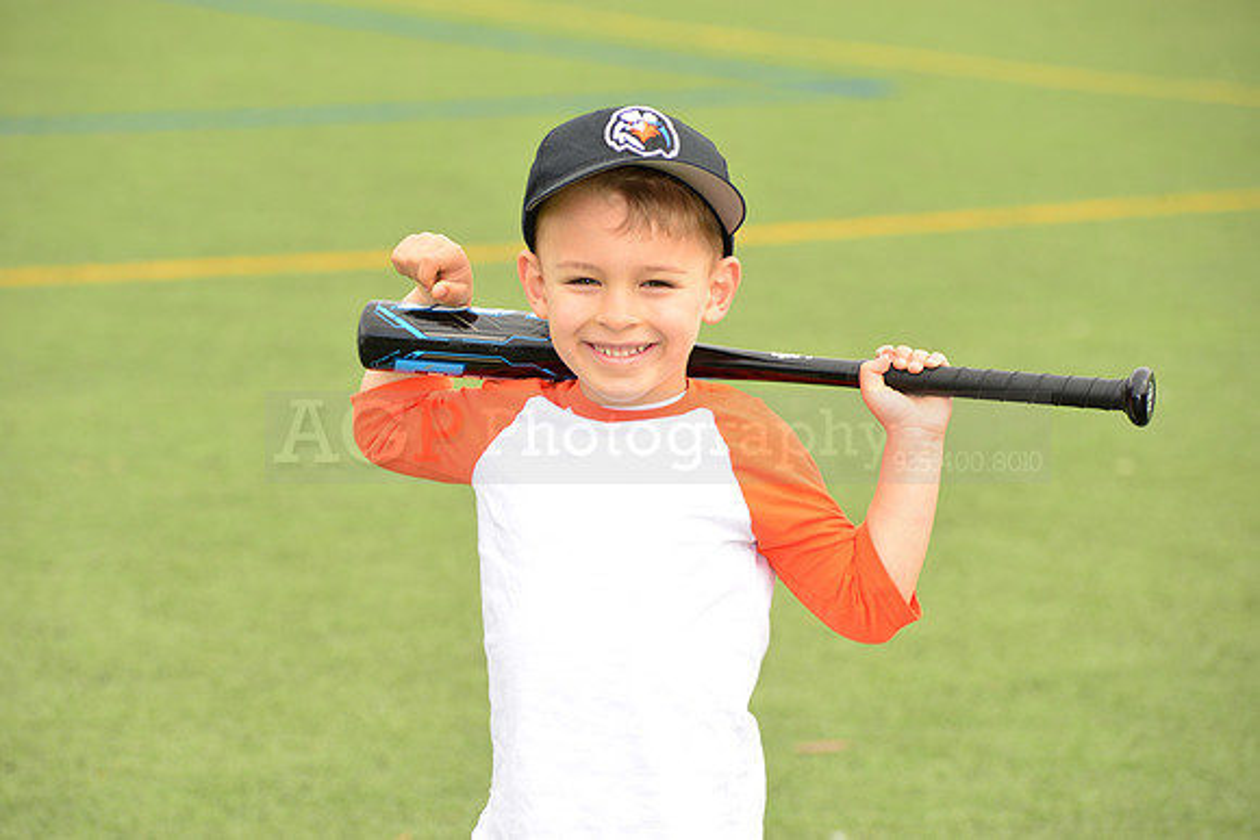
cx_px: 630
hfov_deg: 12.1
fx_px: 5951
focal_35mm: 170
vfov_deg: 8.1
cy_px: 420
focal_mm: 170
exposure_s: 1/200
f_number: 8
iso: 250
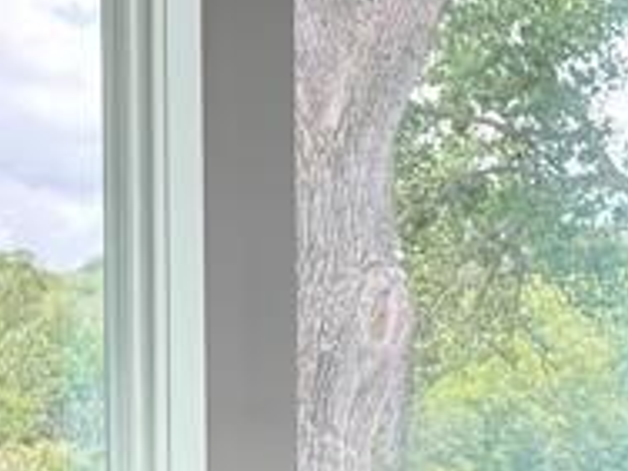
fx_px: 2377
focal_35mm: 131
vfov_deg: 11.2
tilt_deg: -0.1
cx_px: 1279
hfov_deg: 13.0
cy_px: 449
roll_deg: -0.4
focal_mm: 6.76
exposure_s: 1/244
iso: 80
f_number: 1.78
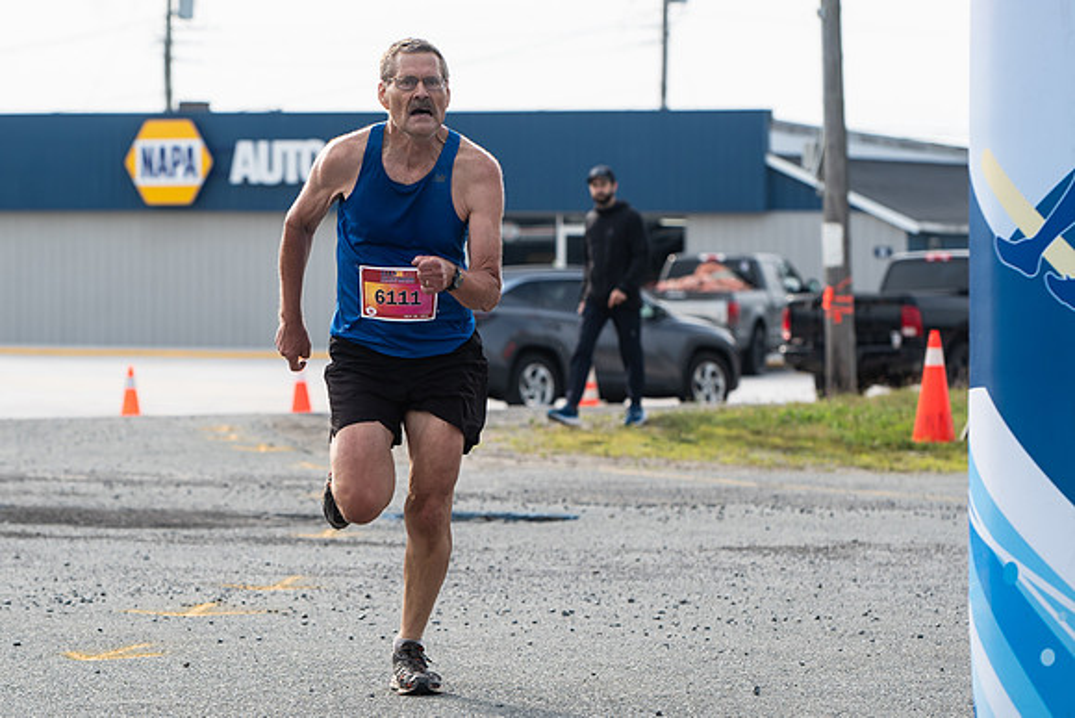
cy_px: 238
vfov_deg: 8.2
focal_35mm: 167
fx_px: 4978
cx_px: 341
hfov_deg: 12.3
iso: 250
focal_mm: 122
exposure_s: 1/1000
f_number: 5.6
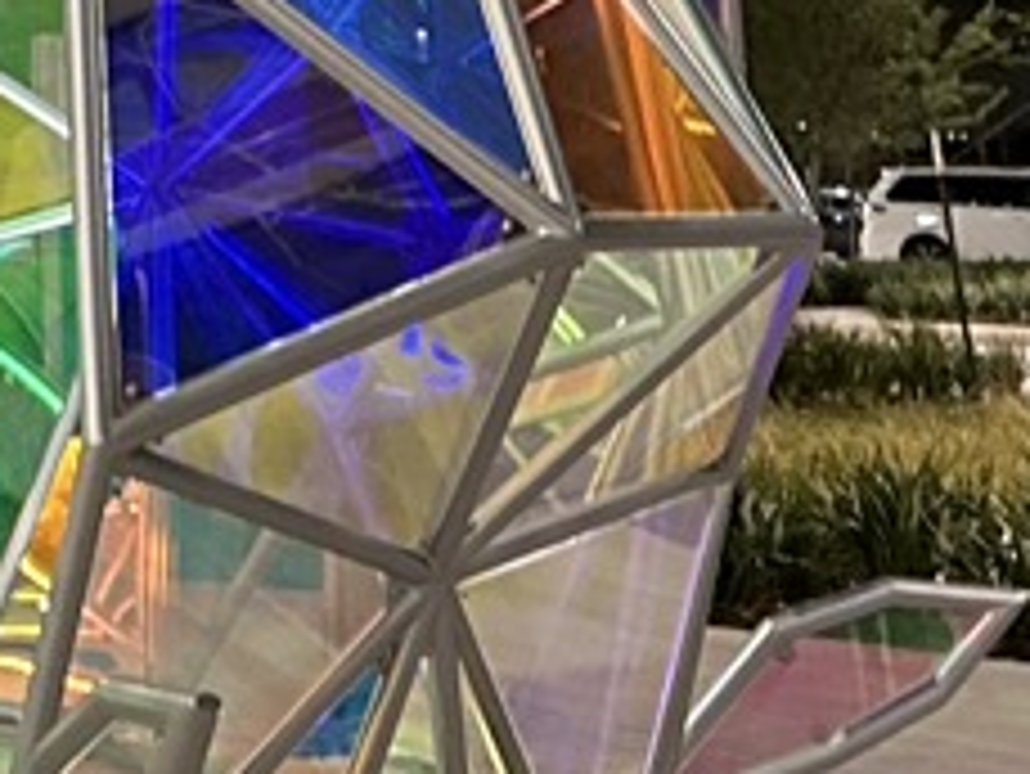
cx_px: -576
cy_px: -508
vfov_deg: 10.6
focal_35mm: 134
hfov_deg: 13.7
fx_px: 3989
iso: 1000
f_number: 1.78
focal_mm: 6.86
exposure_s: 1/40
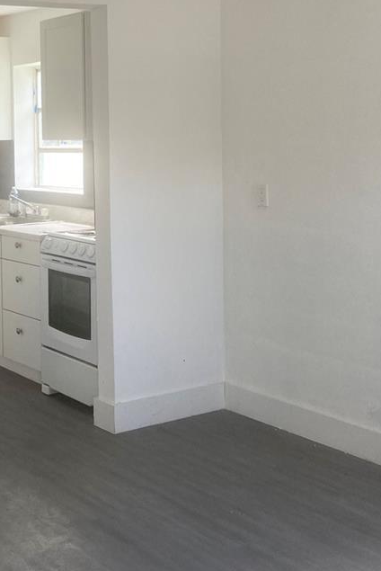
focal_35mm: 55
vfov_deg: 35.8
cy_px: 177
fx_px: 872
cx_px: -13
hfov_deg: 23.5
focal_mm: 3.99
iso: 64
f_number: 1.8
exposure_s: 1/120
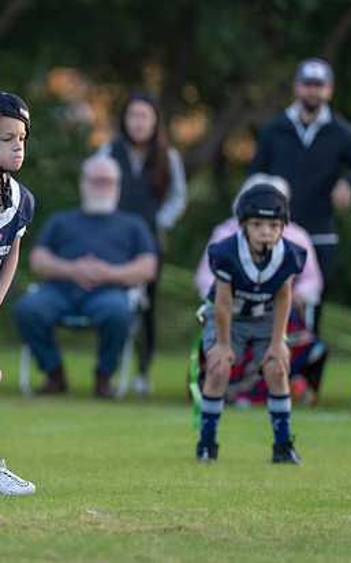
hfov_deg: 3.3
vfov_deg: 5.2
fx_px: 6146
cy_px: 283
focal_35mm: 401
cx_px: 18
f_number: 2.8
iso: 800
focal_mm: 200
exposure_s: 1/1000
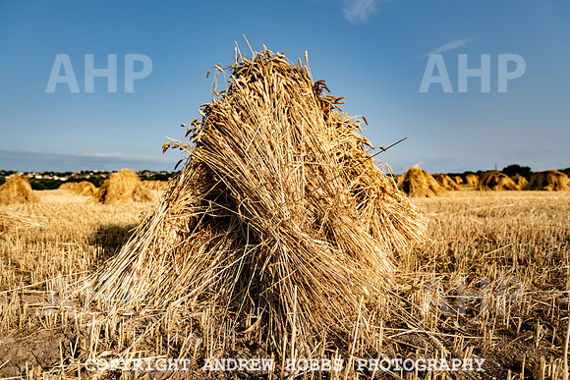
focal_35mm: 24
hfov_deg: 73.7
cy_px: 190
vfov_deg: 53.2
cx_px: 285
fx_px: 380
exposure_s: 1/2500
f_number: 4
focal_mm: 24
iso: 64
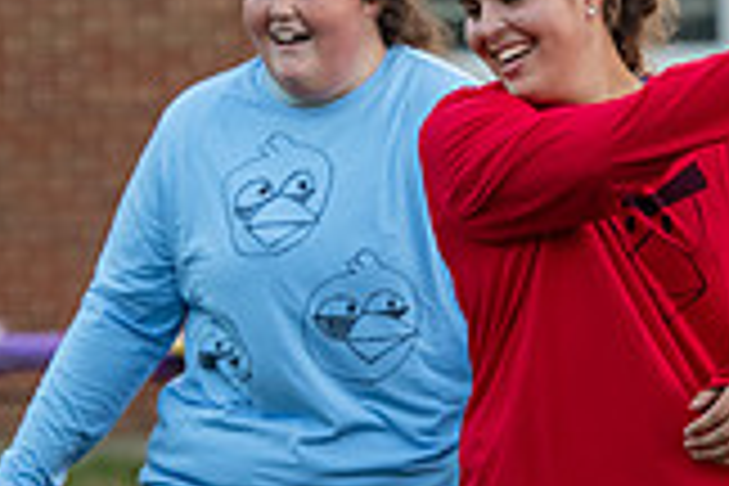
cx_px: 477
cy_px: 151
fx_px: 9051
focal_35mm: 447
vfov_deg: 3.1
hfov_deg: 4.6
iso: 1000
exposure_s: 1/500
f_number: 3.2
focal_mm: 125
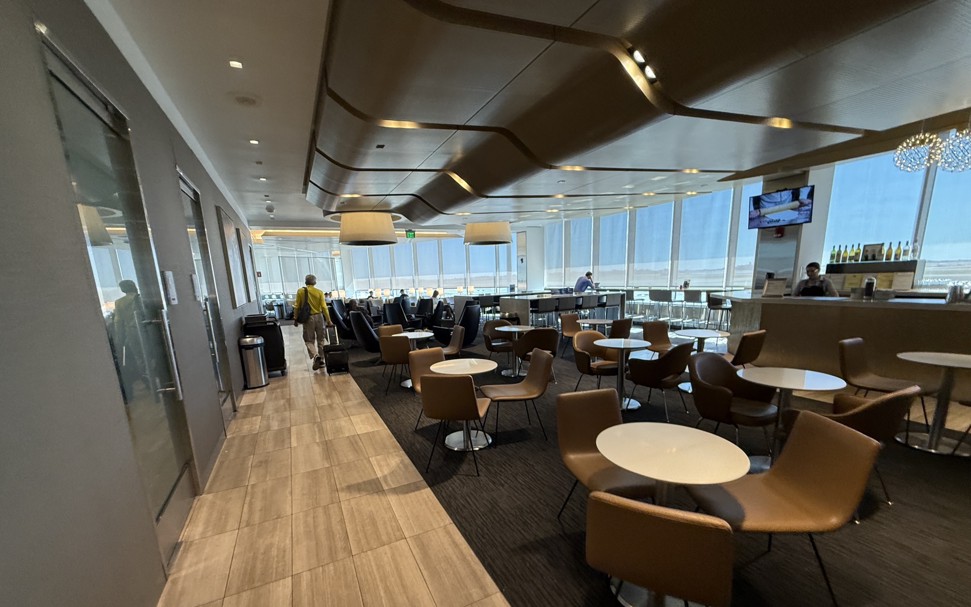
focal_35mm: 15
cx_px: 483
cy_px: 362
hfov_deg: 101.5
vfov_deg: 74.0
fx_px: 397
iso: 200
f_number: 2.2
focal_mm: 2.22
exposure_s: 1/120
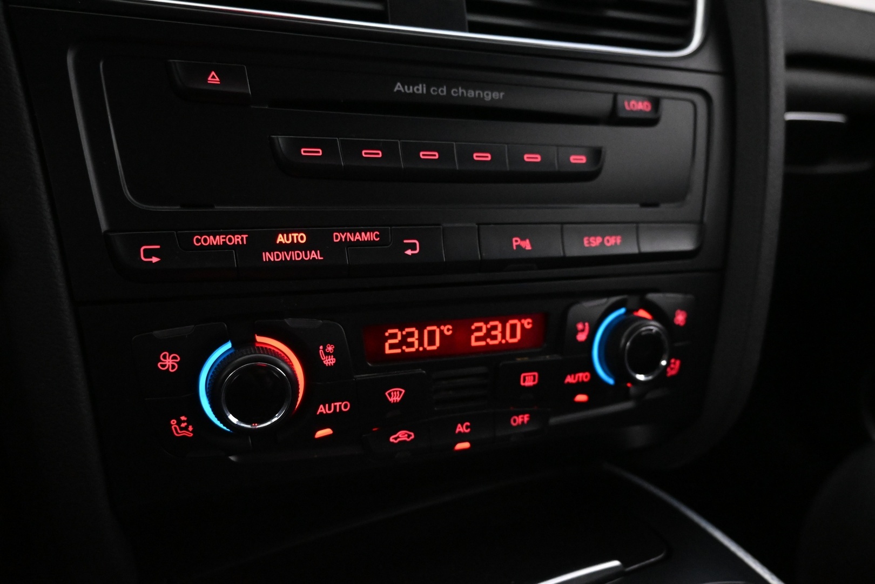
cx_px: 438
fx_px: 638
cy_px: 292
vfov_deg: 49.1
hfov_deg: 68.9
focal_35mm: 26
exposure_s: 1/30
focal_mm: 17.5
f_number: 3.5
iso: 6400
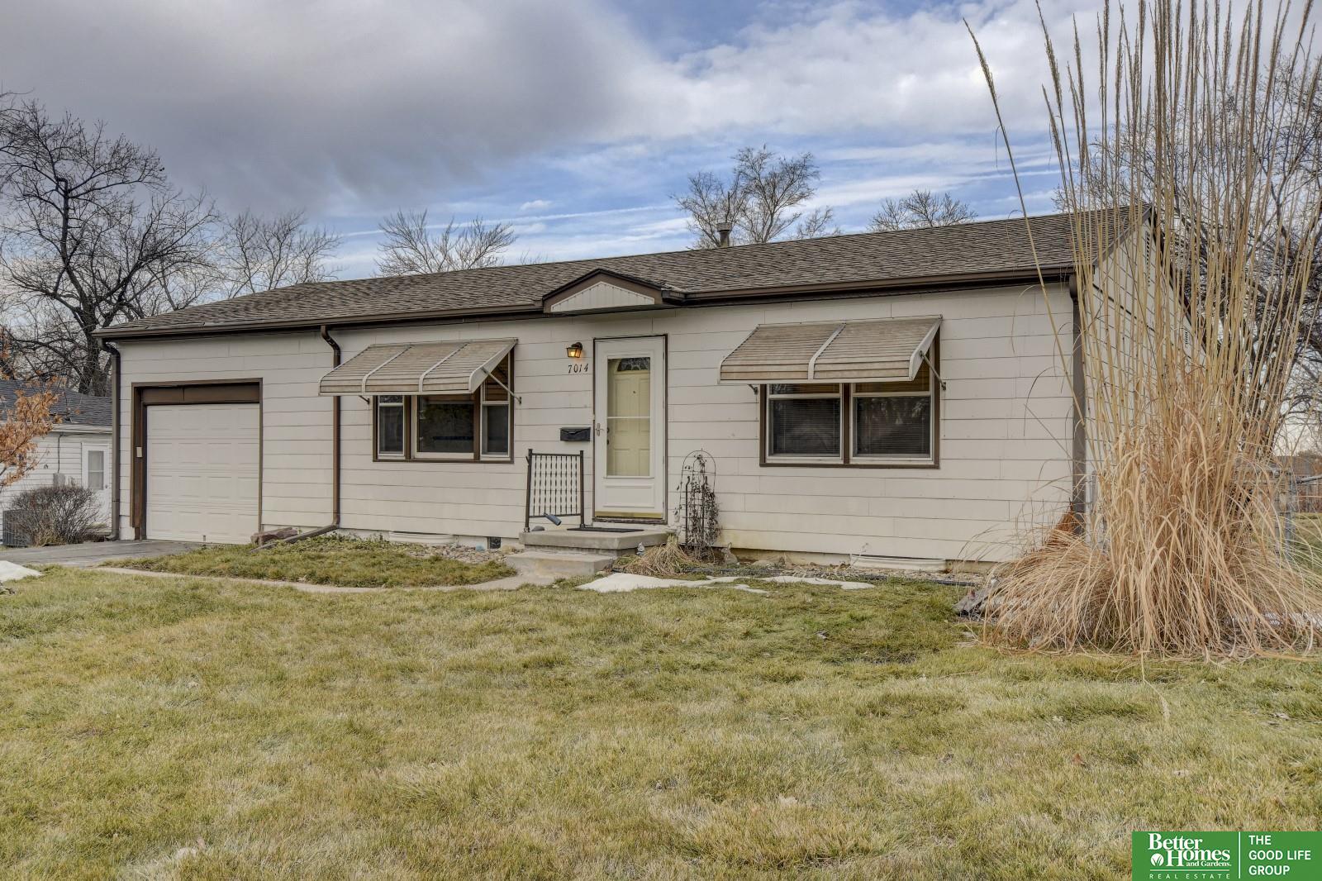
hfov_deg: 61.9
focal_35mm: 30
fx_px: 1101
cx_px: 661
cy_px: 440
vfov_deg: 43.6
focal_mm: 20
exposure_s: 1/320
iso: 400
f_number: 8
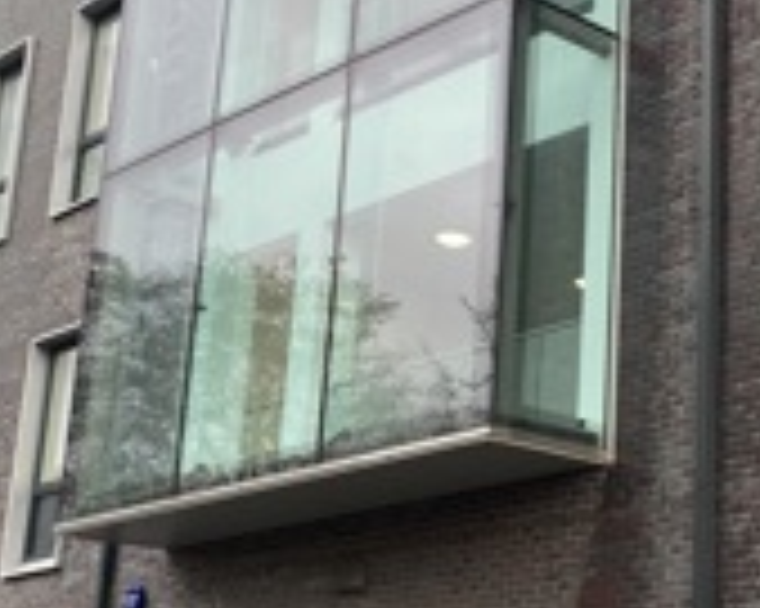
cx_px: 756
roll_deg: -0.9
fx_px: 1686
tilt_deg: +16.2
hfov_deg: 24.3
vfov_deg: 20.4
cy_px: 327
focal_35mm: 75
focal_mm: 4.25
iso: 32
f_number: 1.8
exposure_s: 1/271
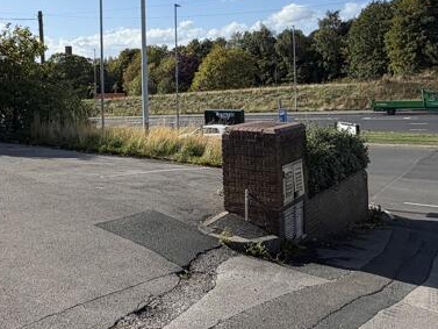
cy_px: 63
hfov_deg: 46.7
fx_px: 481
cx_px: 95
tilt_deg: +2.9
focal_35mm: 38
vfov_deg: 36.4
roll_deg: +1.2
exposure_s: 1/1105
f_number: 2.2
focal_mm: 2.22
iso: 20
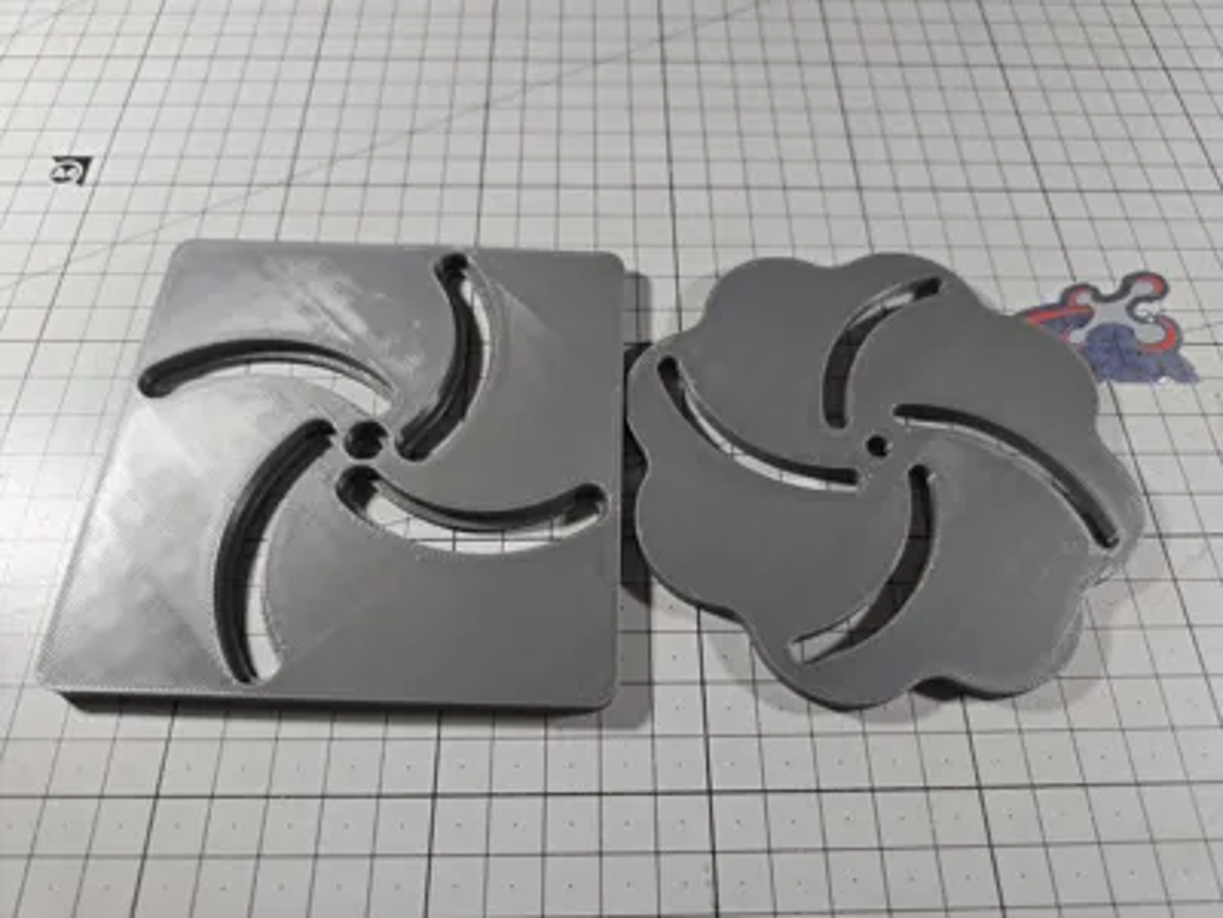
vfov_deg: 58.9
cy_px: 459
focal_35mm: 23
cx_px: 612
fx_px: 813
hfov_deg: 73.9
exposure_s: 1/100
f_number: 1.7
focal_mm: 6.3
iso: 80
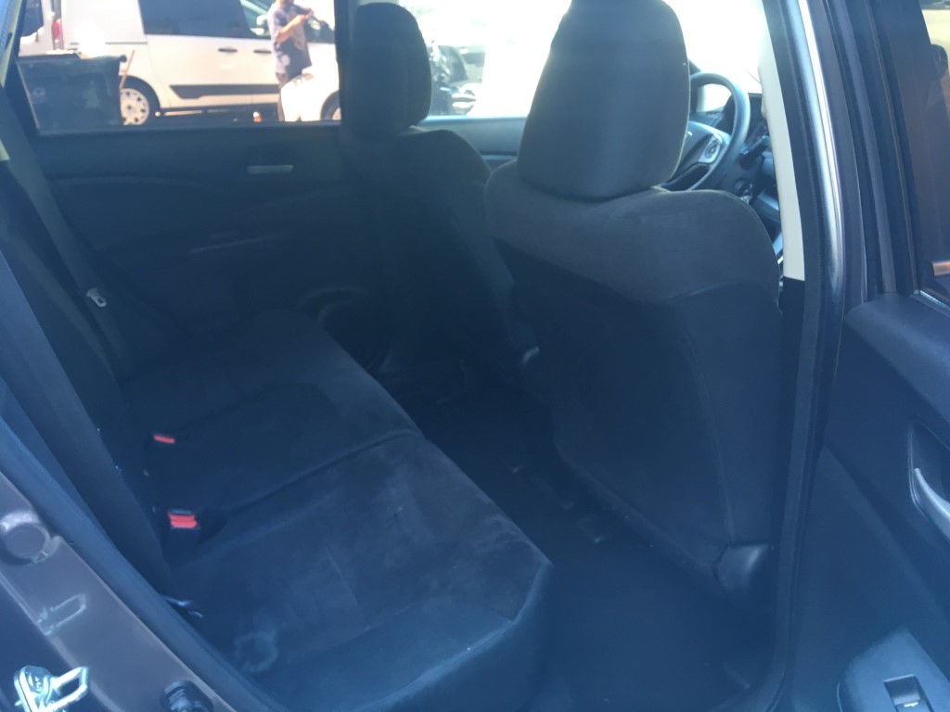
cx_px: 475
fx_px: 796
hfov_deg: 61.7
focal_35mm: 29
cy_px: 356
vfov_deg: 48.2
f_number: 2.2
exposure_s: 1/30
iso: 64
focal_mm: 4.15
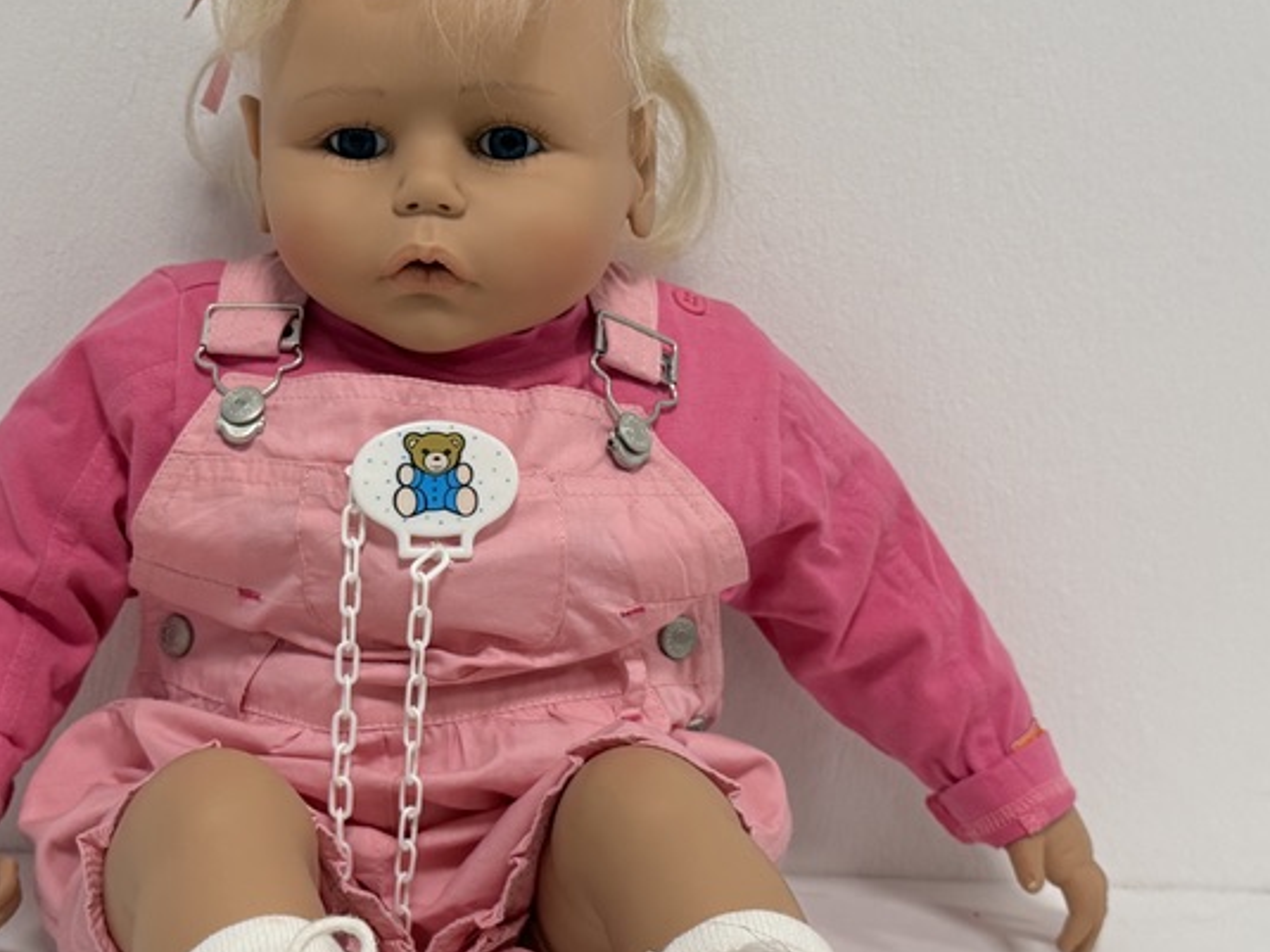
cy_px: 501
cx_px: 437
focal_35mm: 67
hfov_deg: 28.8
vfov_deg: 21.9
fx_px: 2458
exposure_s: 1/100
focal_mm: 6.76
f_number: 1.78
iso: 160
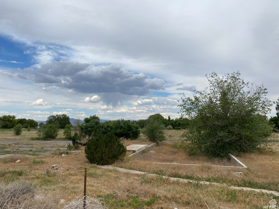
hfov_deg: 67.3
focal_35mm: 26
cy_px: 104
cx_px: 140
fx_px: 210
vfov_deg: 53.1
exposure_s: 1/3610
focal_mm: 4.25
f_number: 1.8
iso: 32
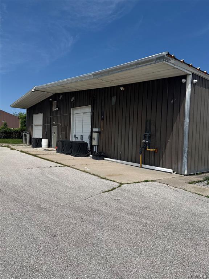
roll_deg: -3.0
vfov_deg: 71.6
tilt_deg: -1.6
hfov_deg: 56.8
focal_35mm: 24
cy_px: 140
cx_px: 104
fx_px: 193
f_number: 1.78
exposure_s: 1/10309
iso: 80
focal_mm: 6.76
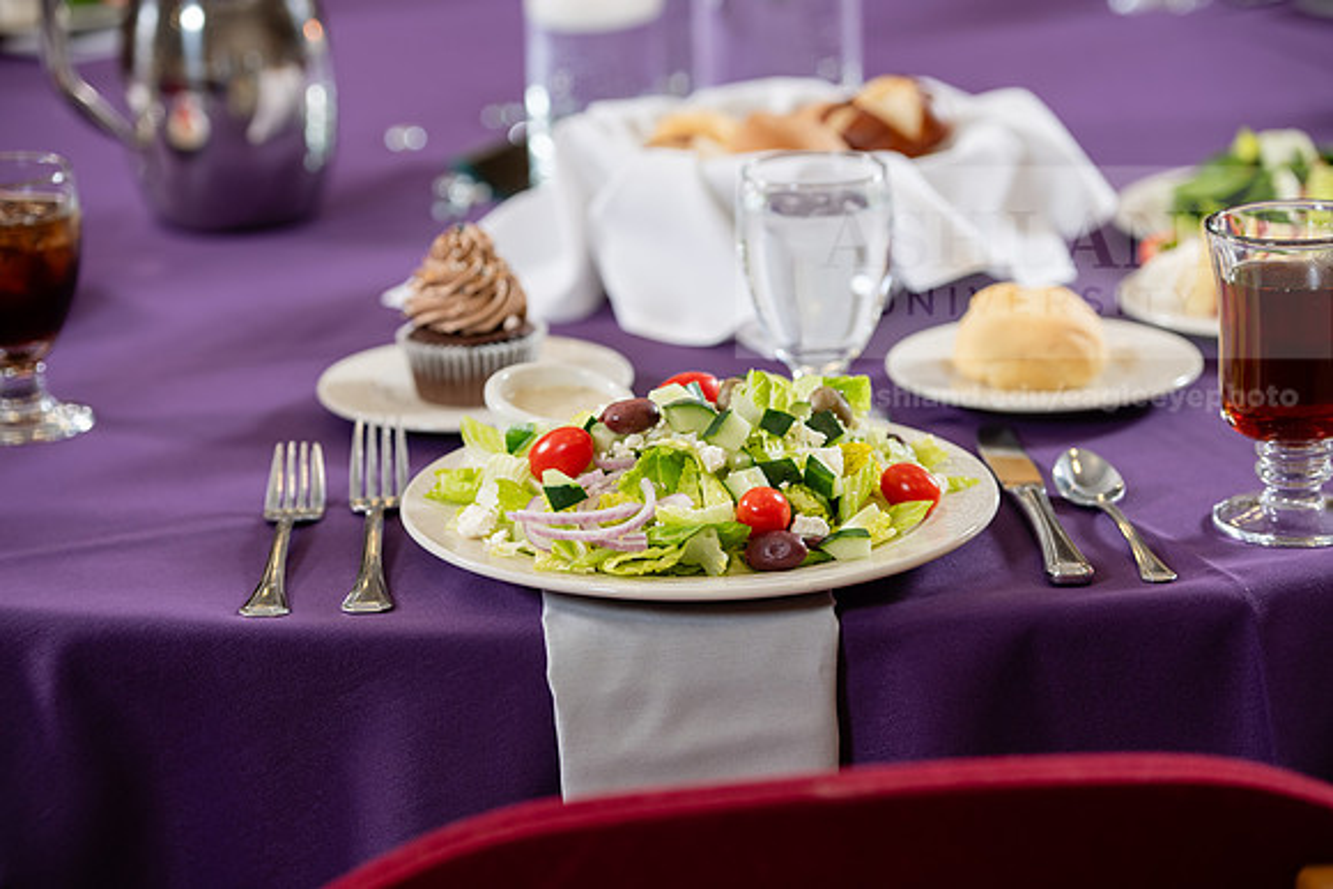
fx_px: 4074
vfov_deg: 12.5
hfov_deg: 18.6
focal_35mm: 110
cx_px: 666
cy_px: 444
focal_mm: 110
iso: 320
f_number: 3.5
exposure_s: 1/160
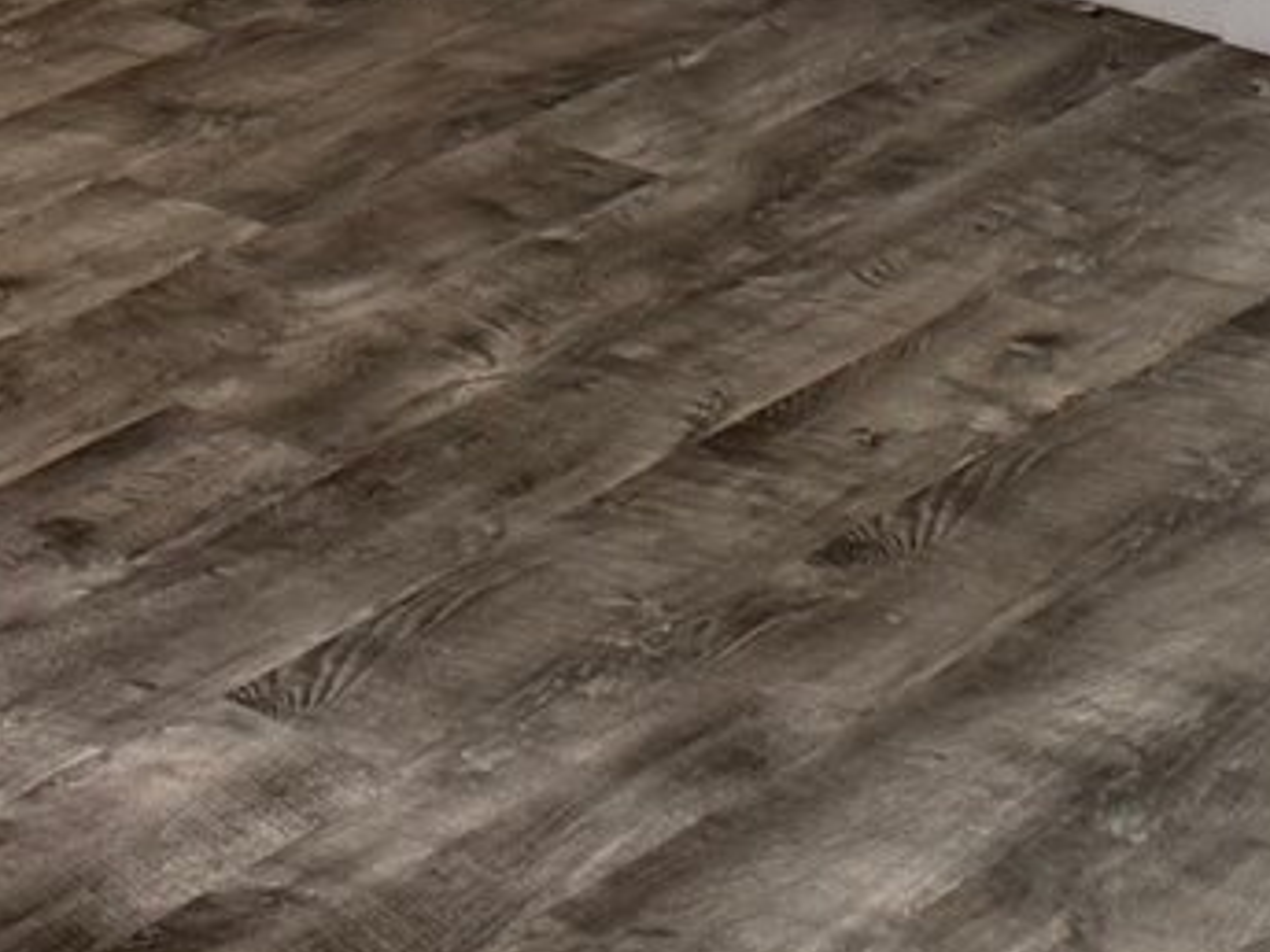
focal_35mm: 143
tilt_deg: -13.9
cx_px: -247
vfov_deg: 10.1
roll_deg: -0.4
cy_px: -439
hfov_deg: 13.4
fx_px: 5246
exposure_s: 1/121
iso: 125
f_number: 1.78
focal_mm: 6.76
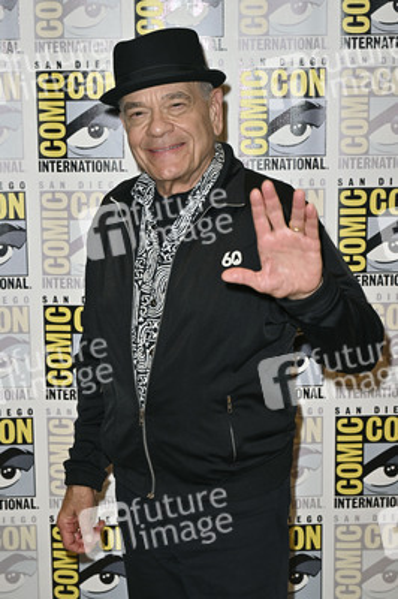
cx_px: 199
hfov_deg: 21.9
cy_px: 300
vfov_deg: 32.4
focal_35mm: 62
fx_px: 1030
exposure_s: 1/250
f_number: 6.3
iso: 2000
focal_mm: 62
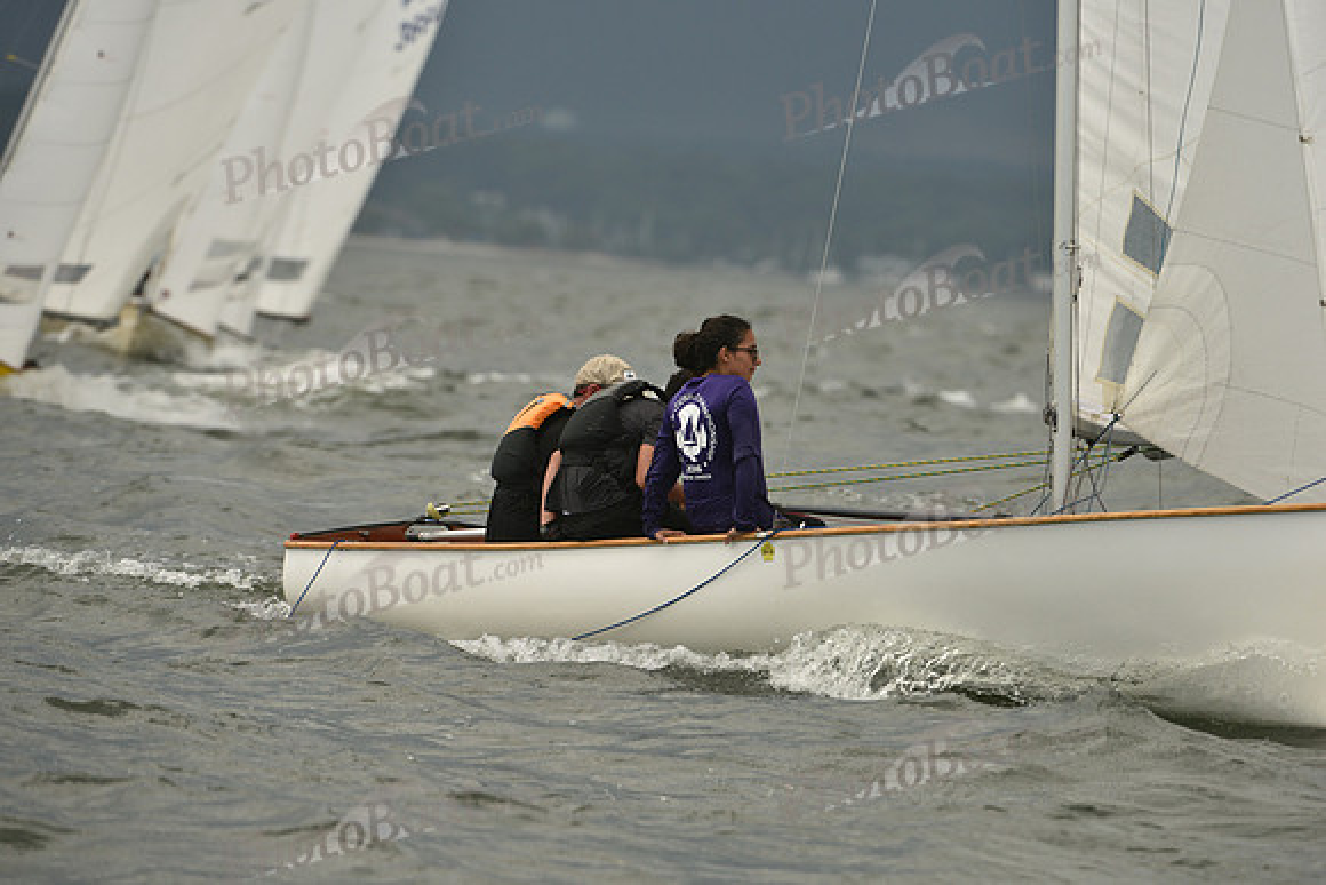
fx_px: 14736
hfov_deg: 5.2
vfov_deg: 3.4
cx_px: 663
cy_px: 442
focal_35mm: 400
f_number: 7.1
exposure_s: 1/800
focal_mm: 400
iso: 320
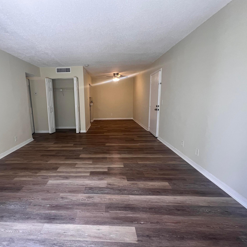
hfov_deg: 86.2
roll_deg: +2.0
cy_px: 123
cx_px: 98
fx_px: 129
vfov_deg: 87.4
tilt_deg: -10.8
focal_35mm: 16
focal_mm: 1.57
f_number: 1.8
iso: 200
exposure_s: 1/120
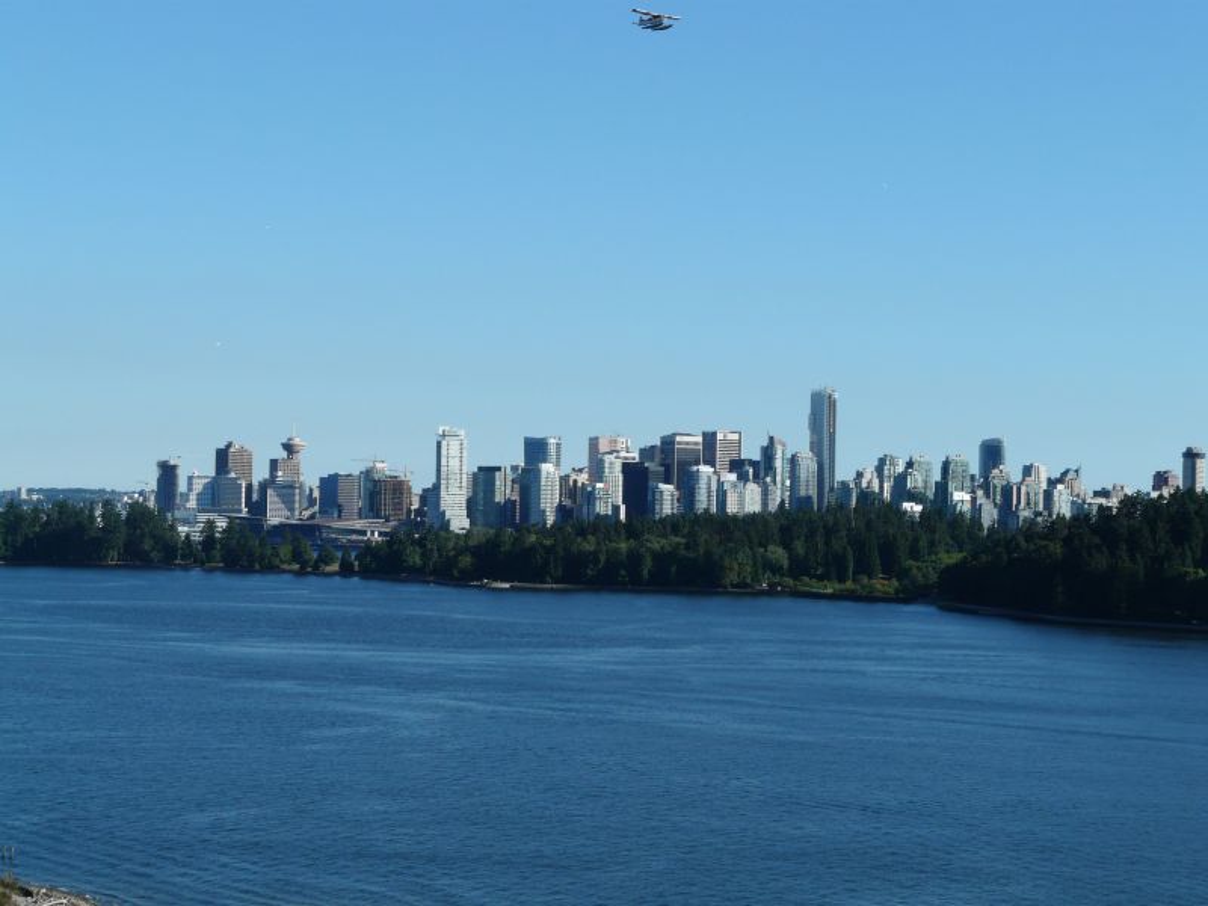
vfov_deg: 18.7
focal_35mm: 79
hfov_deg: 24.7
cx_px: 604
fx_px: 2757
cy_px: 453
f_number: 5.6
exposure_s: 1/500
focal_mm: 12.9
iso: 100
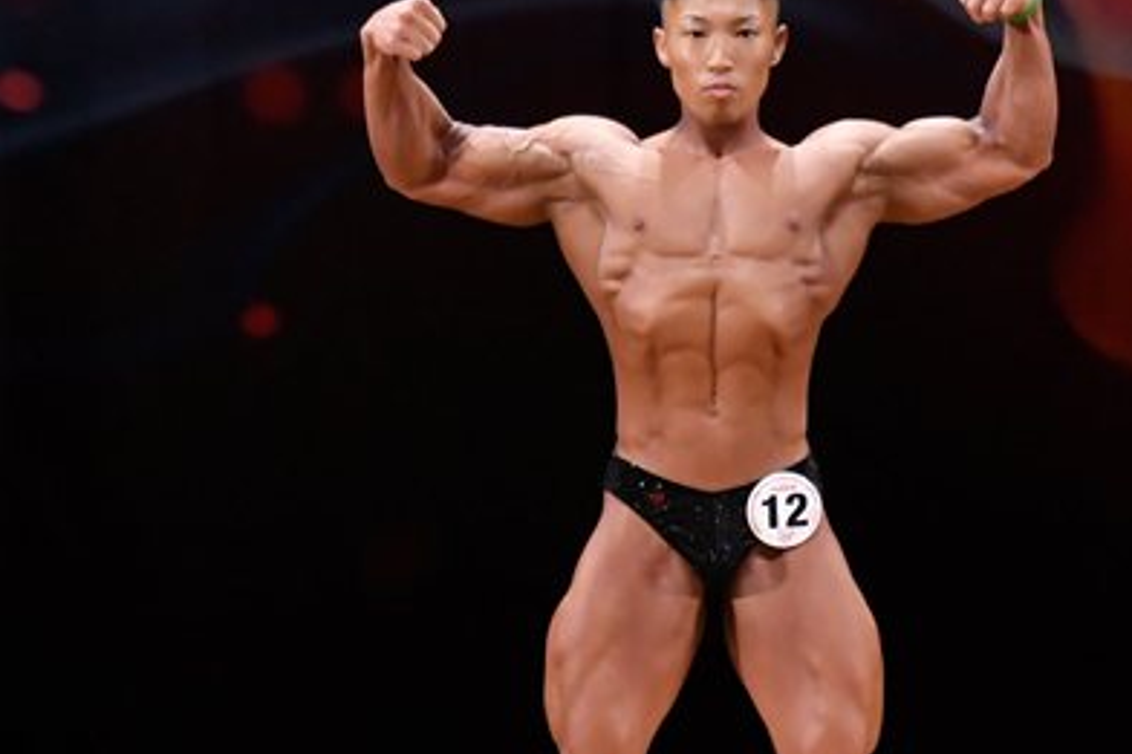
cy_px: 529
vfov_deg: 2.9
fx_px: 14929
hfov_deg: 4.3
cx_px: 562
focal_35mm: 475
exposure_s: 1/400
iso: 4000
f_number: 5.6
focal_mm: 160
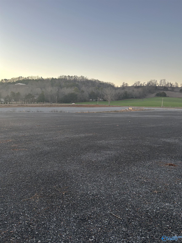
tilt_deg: -4.9
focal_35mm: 26
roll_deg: -0.4
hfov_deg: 53.1
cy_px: 122
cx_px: 91
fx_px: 182
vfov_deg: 67.3
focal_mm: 5.7
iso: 50
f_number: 1.5
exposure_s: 1/121
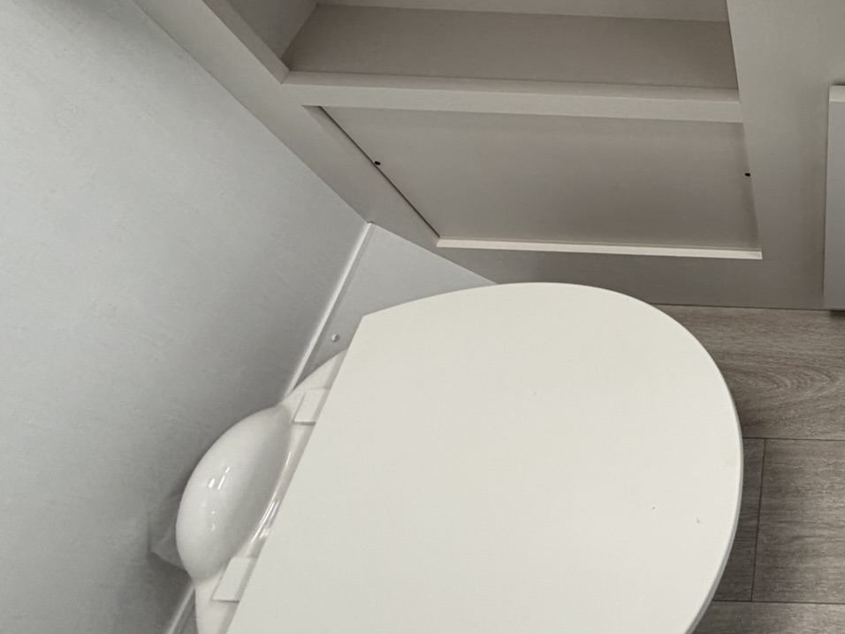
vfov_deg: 42.2
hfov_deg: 48.3
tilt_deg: -48.4
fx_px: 732
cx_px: 863
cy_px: 41
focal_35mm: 30
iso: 160
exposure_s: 1/121
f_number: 2.2
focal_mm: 2.22
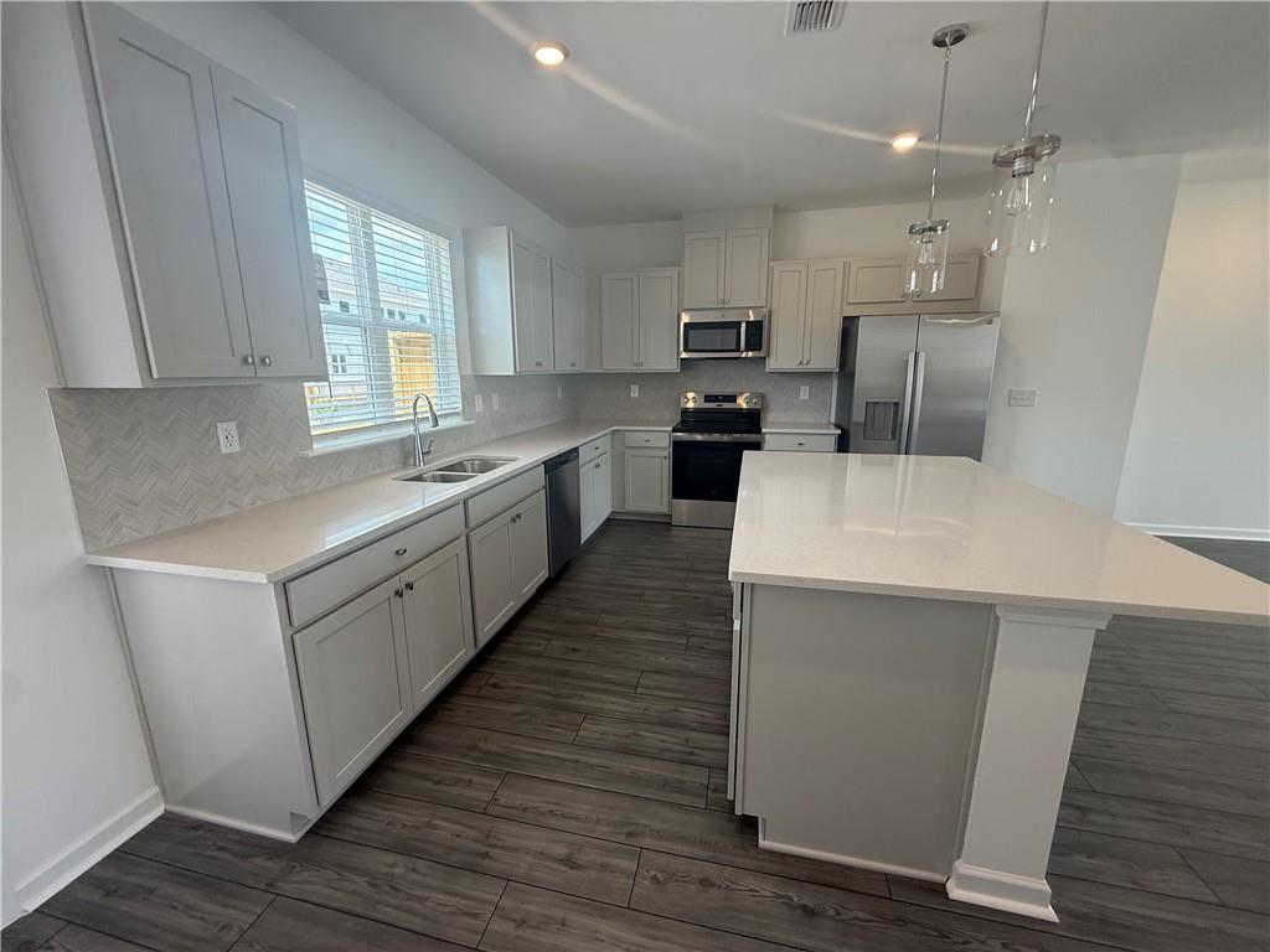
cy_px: 476
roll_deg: +0.3
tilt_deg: -11.7
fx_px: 514
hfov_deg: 102.1
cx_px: 635
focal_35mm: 14
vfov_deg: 85.7
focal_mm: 2.22
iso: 125
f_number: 2.2
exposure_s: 1/120
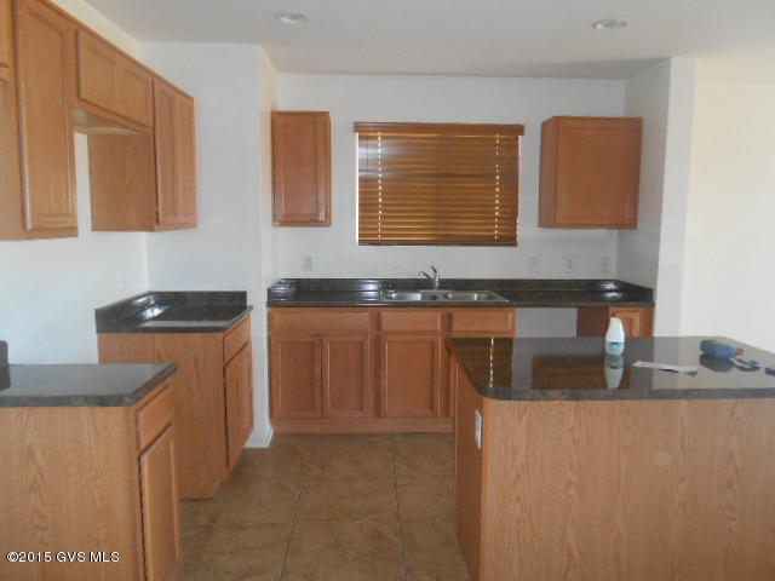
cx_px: 388
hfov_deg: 67.3
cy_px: 290
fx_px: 582
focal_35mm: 26
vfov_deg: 53.1
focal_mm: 4.7
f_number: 3.4
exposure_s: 1/25
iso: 280
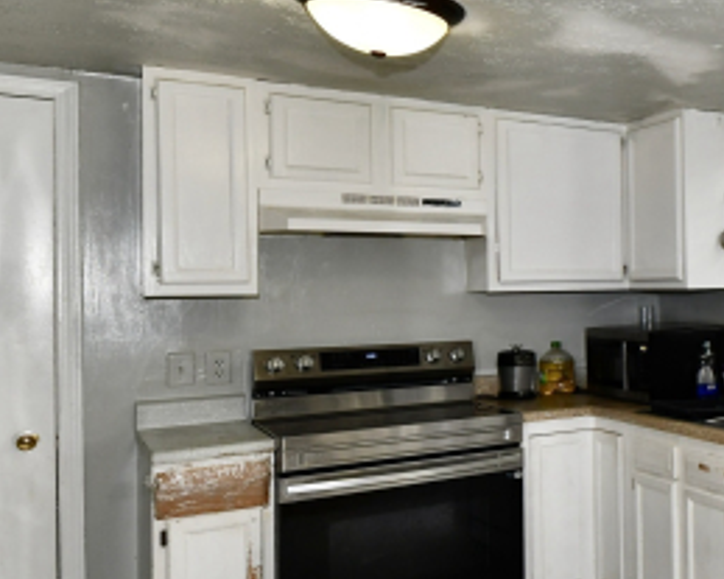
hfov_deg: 35.1
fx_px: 814
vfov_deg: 39.1
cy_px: 302
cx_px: 917
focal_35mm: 38
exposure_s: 1/160
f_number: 6.3
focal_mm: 14
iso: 640
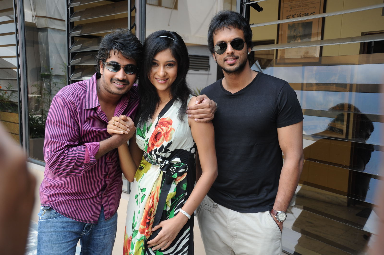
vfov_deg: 37.8
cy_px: 128
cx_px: 192
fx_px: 373
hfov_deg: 54.5
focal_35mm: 35
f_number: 6.3
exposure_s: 1/125
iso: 320
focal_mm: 35
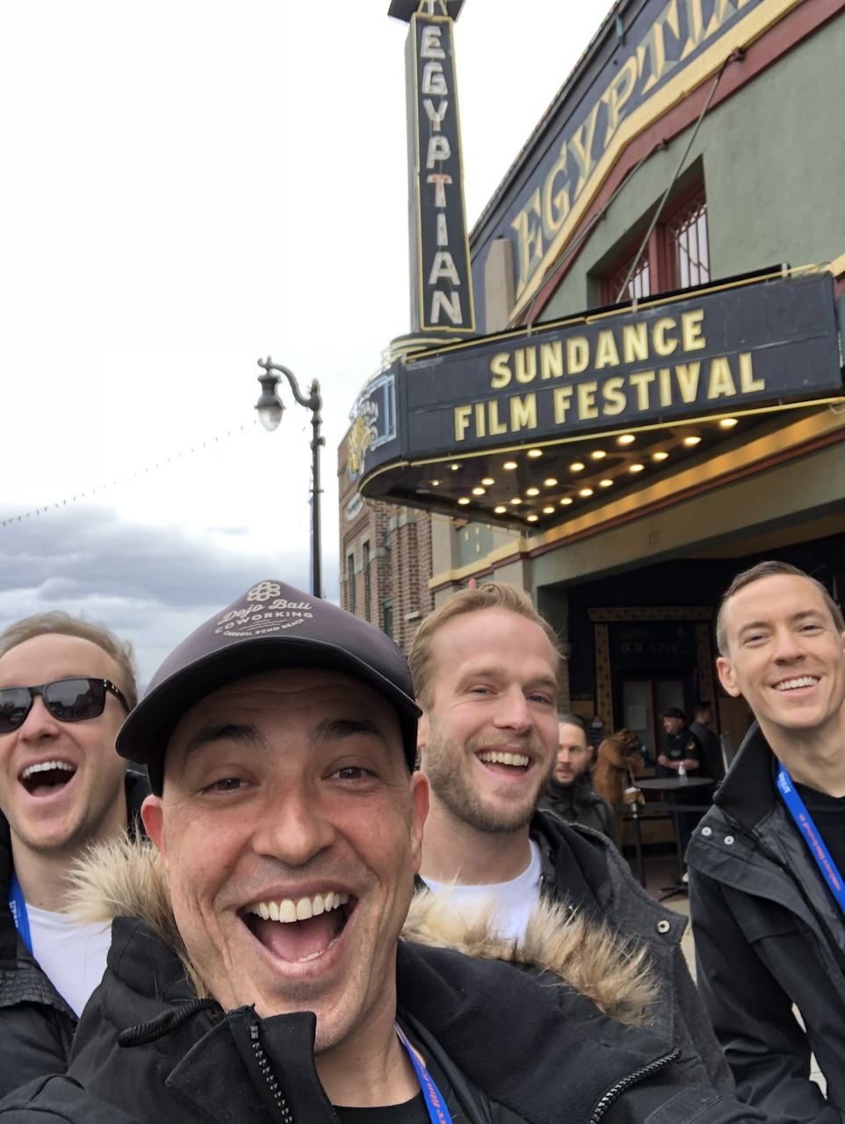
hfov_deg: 44.2
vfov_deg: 56.8
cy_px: 562
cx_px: 422
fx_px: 1040
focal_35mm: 32
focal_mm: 2.87
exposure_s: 1/120
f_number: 2.2
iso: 50
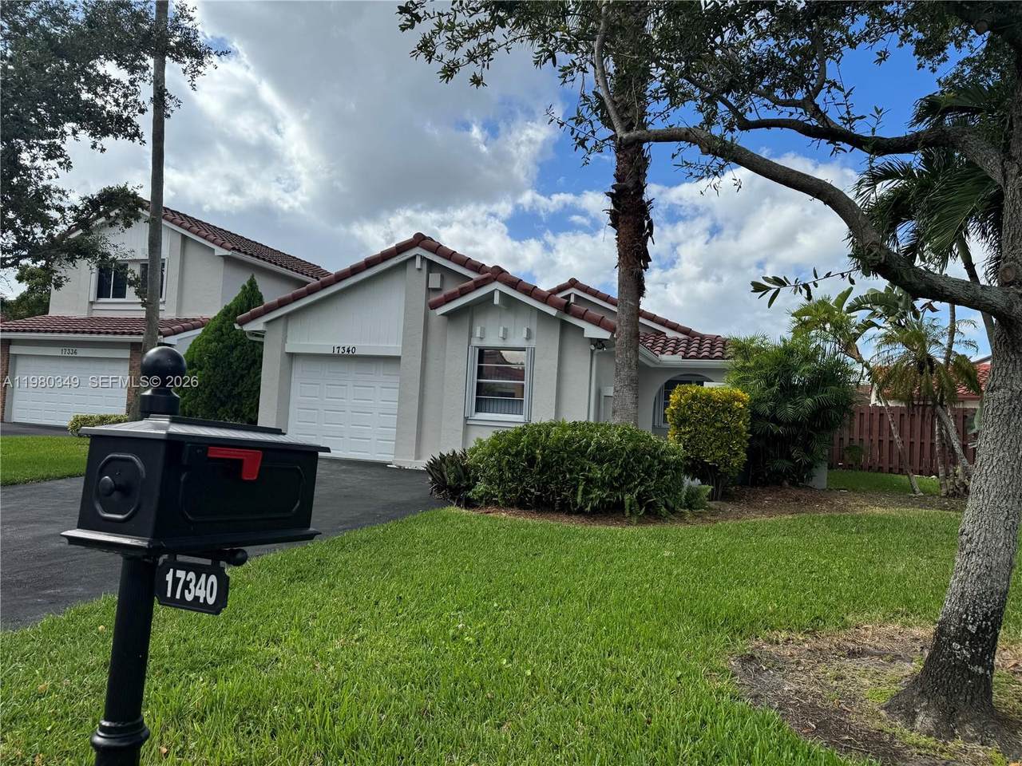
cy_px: 383
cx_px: 511
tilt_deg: +2.2
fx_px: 709
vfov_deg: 56.8
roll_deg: -3.0
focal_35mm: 24
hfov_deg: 71.6
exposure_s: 1/4950
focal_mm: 6.76
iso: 80
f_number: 1.78
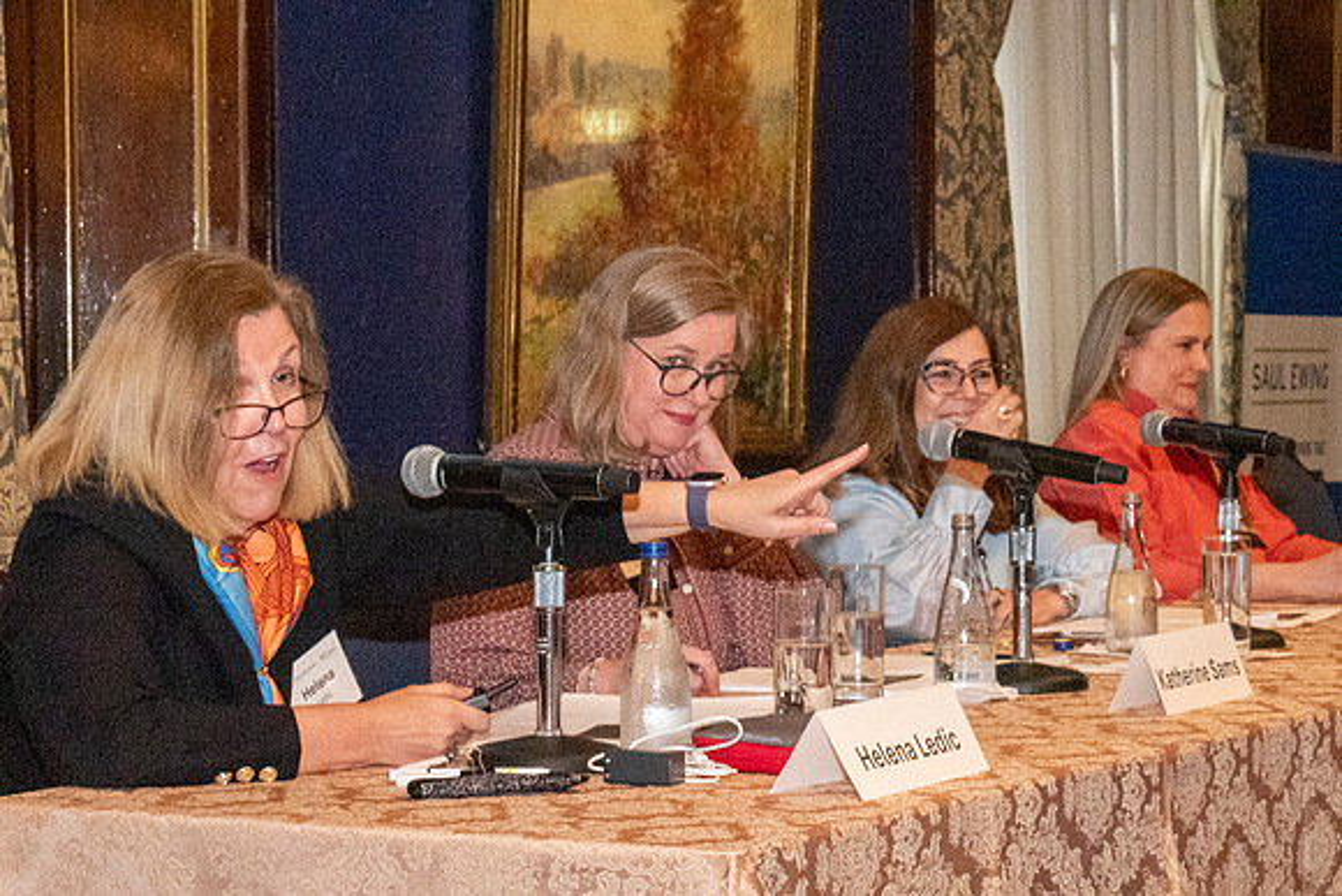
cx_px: 671
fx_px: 3617
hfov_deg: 21.0
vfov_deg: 14.1
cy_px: 448
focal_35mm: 97
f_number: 13
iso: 20000
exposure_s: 1/100
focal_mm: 65
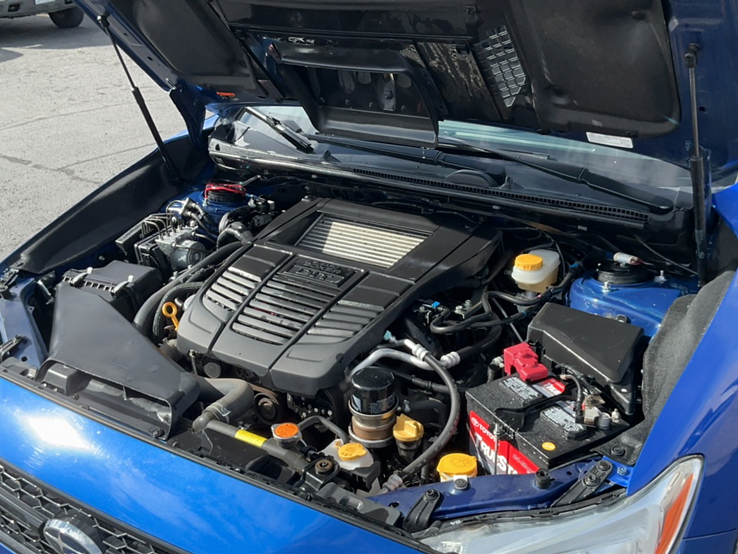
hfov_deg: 58.4
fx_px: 661
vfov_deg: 45.4
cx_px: 369
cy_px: 277
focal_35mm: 31
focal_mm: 3
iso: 25
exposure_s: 1/728
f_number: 1.8
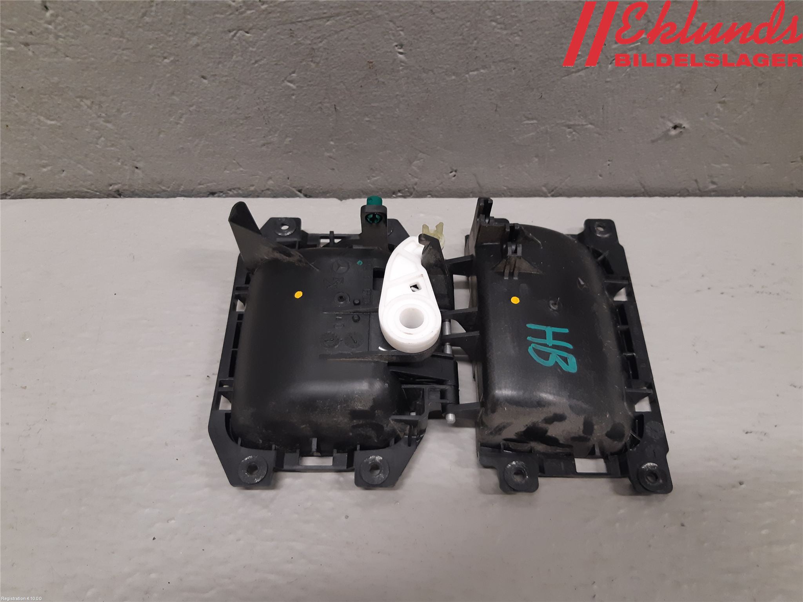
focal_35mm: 26
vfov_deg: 53.1
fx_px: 603
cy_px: 301
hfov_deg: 67.3
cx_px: 402
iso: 125
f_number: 1.7
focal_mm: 3.93
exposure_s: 1/50
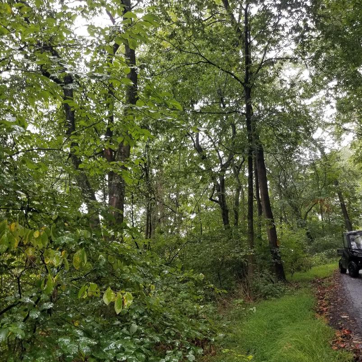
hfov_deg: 52.5
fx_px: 367
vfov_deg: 52.3
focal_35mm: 31
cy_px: 210
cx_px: 183
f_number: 1.7
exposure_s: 1/60
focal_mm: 4.25
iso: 125
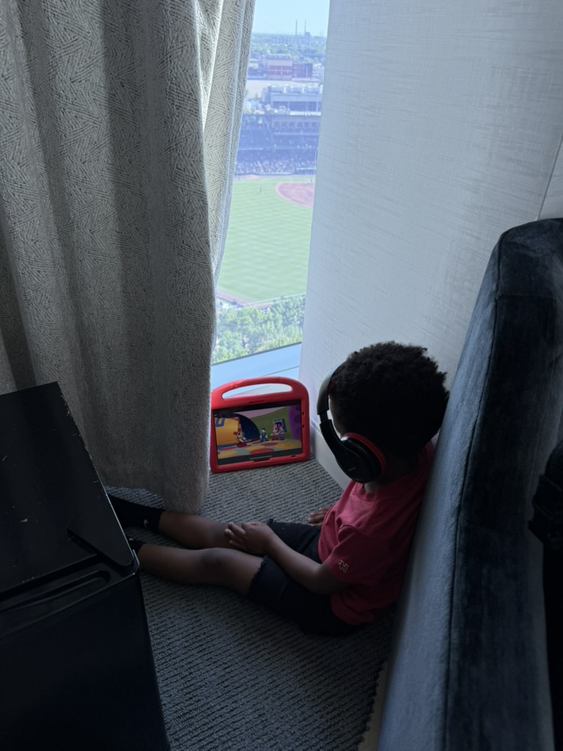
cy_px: 376
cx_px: 282
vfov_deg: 71.6
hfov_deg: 56.8
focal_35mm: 24
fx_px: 520
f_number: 1.78
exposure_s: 1/190
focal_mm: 6.76
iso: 125
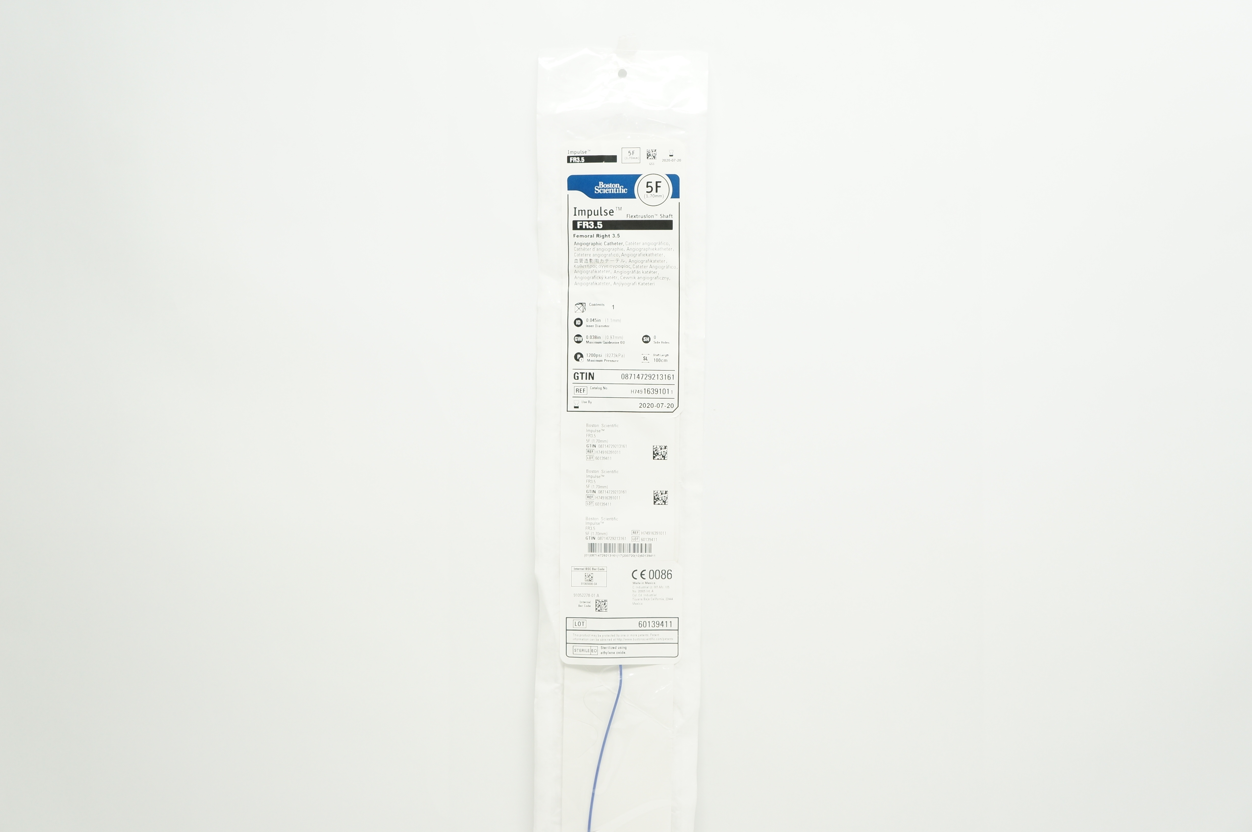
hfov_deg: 51.3
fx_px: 1303
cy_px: 416
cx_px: 626
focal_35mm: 38
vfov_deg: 35.4
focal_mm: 25
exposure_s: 1/80
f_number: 5.6
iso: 400
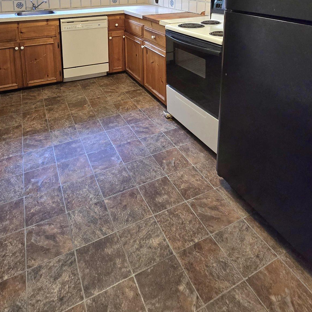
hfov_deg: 67.0
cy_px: 22
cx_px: 136
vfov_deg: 56.3
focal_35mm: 23
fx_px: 235
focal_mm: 2.2
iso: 160
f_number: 2.2
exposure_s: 1/60.2
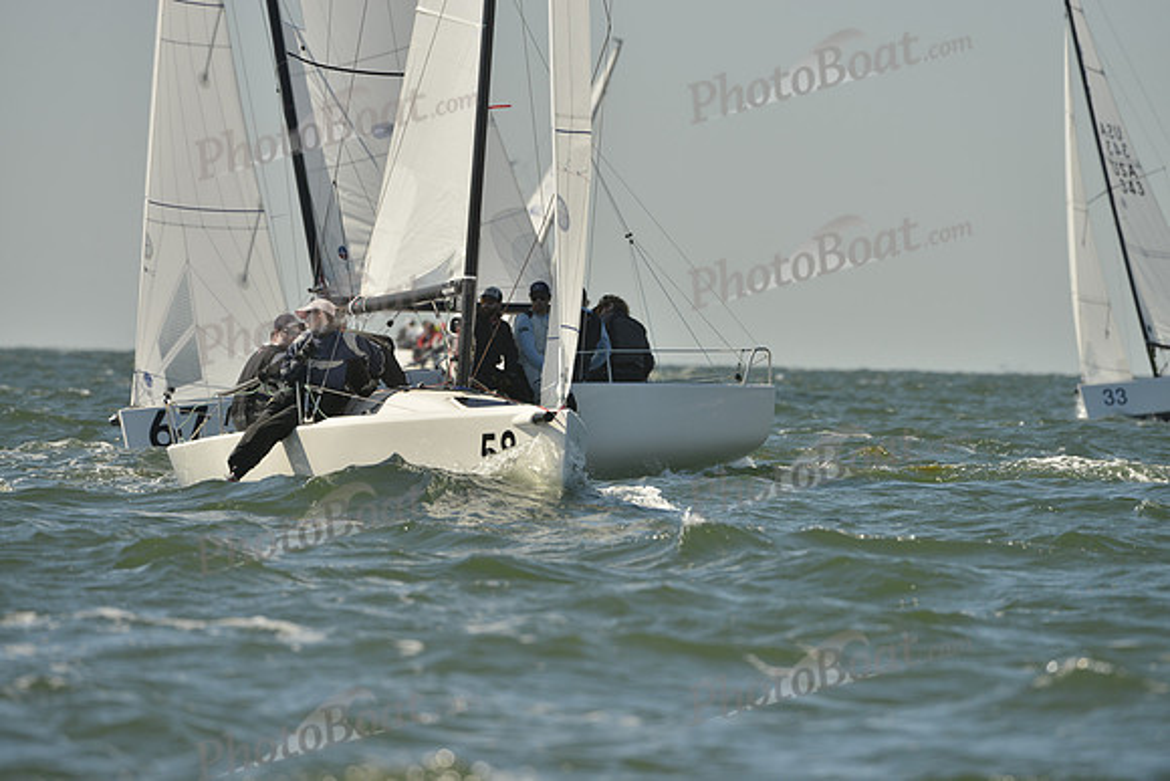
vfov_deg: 3.4
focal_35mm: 400
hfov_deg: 5.2
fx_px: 13002
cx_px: 585
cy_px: 390
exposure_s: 1/1600
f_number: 7.1
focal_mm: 400
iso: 280
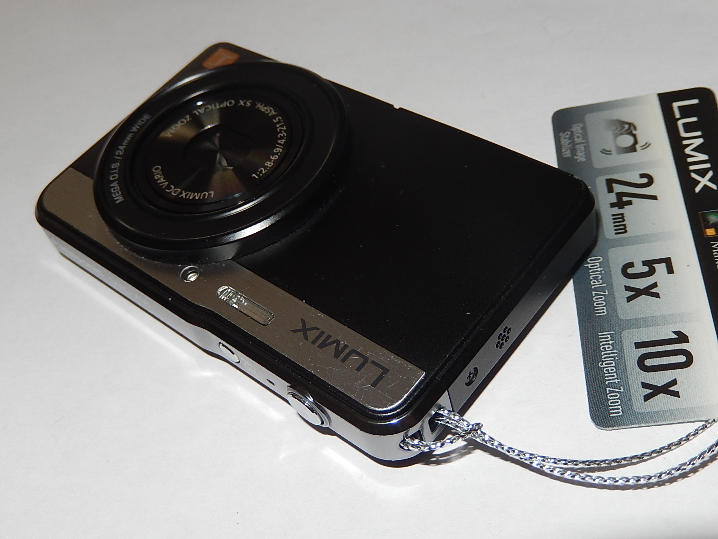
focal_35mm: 45
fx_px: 933
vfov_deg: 32.2
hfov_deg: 42.1
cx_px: 359
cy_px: 270
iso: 200
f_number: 8.6
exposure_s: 1/30
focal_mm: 8.1
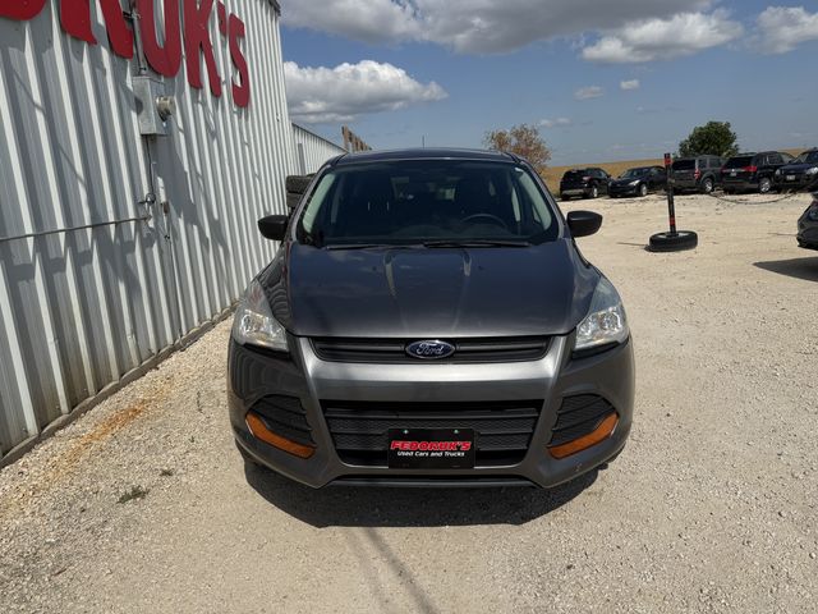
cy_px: 307
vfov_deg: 56.8
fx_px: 567
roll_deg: +3.3
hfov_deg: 71.6
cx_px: 409
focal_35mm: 24
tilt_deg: -12.5
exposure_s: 1/10309
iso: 80
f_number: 1.78
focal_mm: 6.76
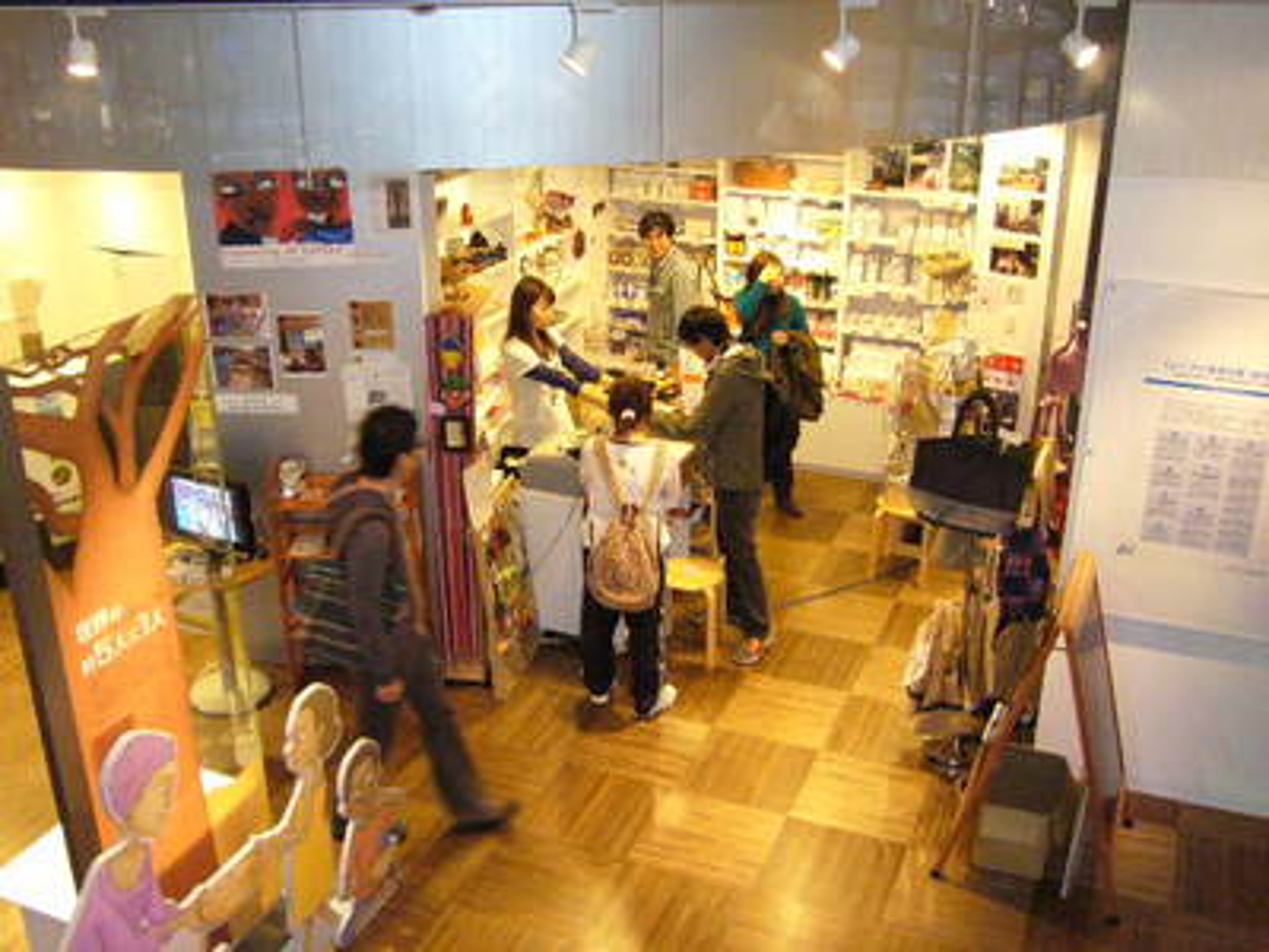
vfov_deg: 40.7
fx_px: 1283
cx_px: 634
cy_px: 476
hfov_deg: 52.6
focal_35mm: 35
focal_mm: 4.6
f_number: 2.8
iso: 400
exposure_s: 1/30
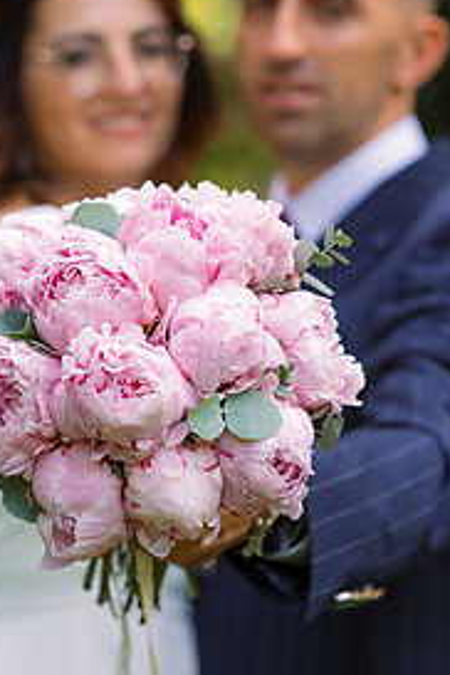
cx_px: 234
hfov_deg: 9.8
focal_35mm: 140
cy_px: 183
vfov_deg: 14.6
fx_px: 2625
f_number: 3.2
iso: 400
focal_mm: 85
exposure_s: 1/400
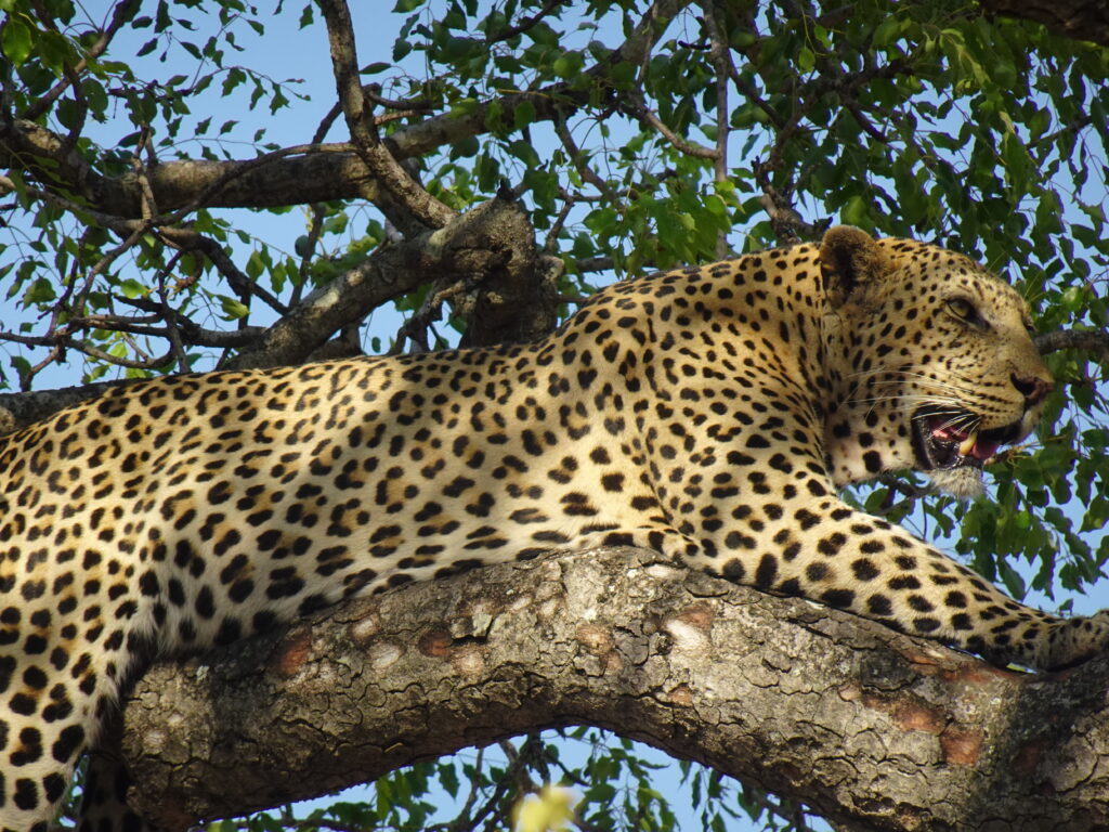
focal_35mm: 481
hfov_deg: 4.1
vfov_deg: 3.1
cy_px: 416
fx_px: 15410
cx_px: 554
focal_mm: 78.42
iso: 100
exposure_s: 1/250
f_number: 6.3
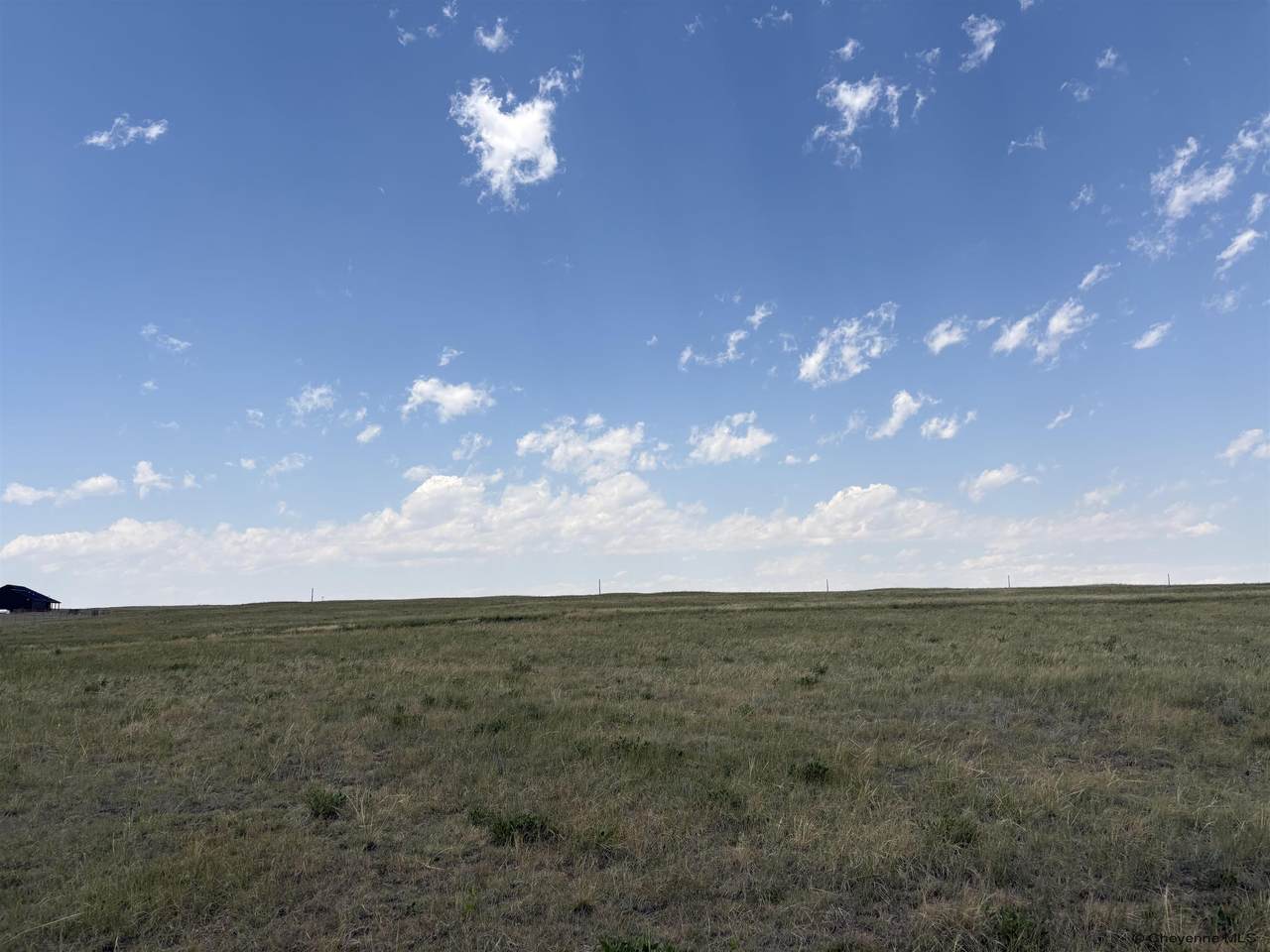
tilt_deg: +9.3
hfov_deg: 67.3
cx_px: 635
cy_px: 476
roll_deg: -0.5
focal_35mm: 26
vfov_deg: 53.1
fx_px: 954
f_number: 1.6
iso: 50
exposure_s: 1/4608
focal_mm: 5.96
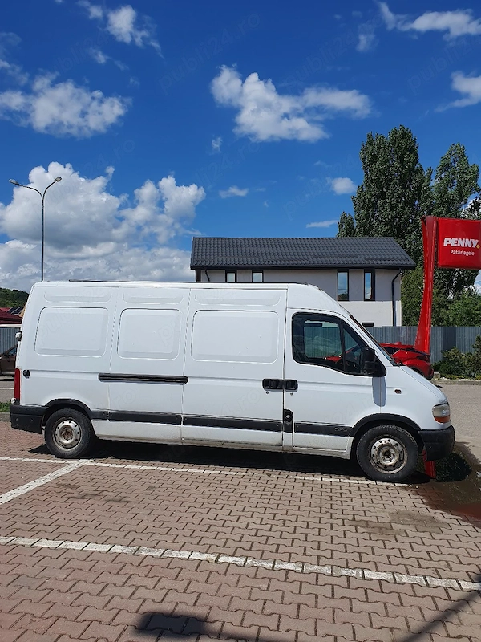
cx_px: 240
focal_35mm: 26
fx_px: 482
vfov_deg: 67.3
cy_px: 321
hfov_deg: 53.1
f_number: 2.4
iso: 50
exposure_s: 1/5000
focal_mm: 4.32
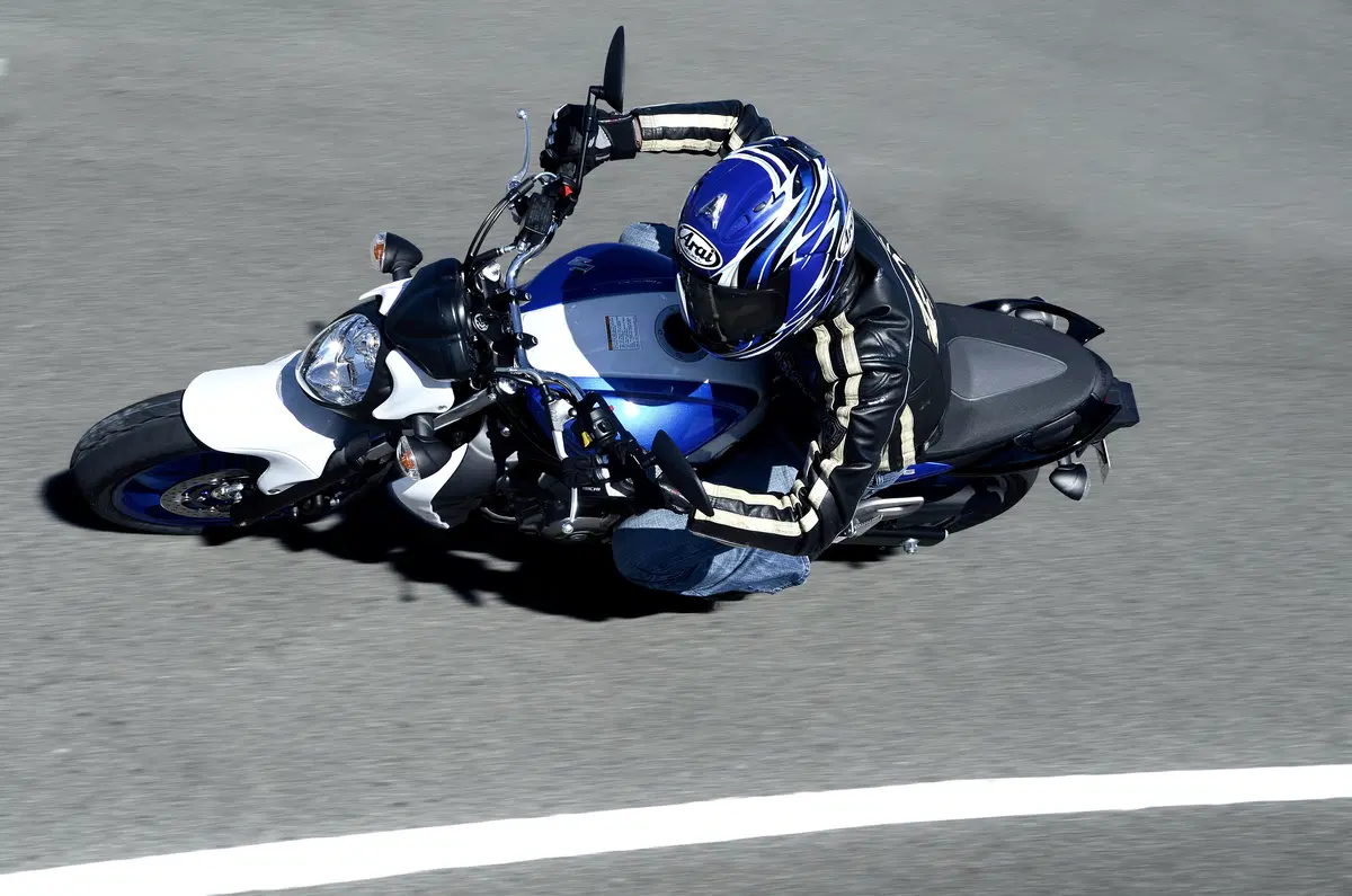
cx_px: 676
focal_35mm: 51
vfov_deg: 26.4
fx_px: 1912
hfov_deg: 39.0
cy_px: 448
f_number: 9
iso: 200
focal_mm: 34
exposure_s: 1/1000
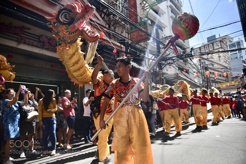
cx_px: 123
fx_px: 164
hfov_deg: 73.7
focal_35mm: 24
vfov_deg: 53.2
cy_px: 82
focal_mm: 24
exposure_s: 1/8000
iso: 1000
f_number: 4
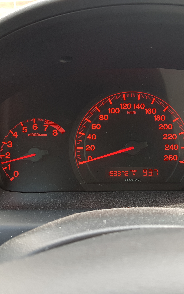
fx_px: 297
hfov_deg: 34.0
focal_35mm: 37
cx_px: 127
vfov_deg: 52.7
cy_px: 147
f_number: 1.7
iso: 50
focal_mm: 4.2
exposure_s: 1/60
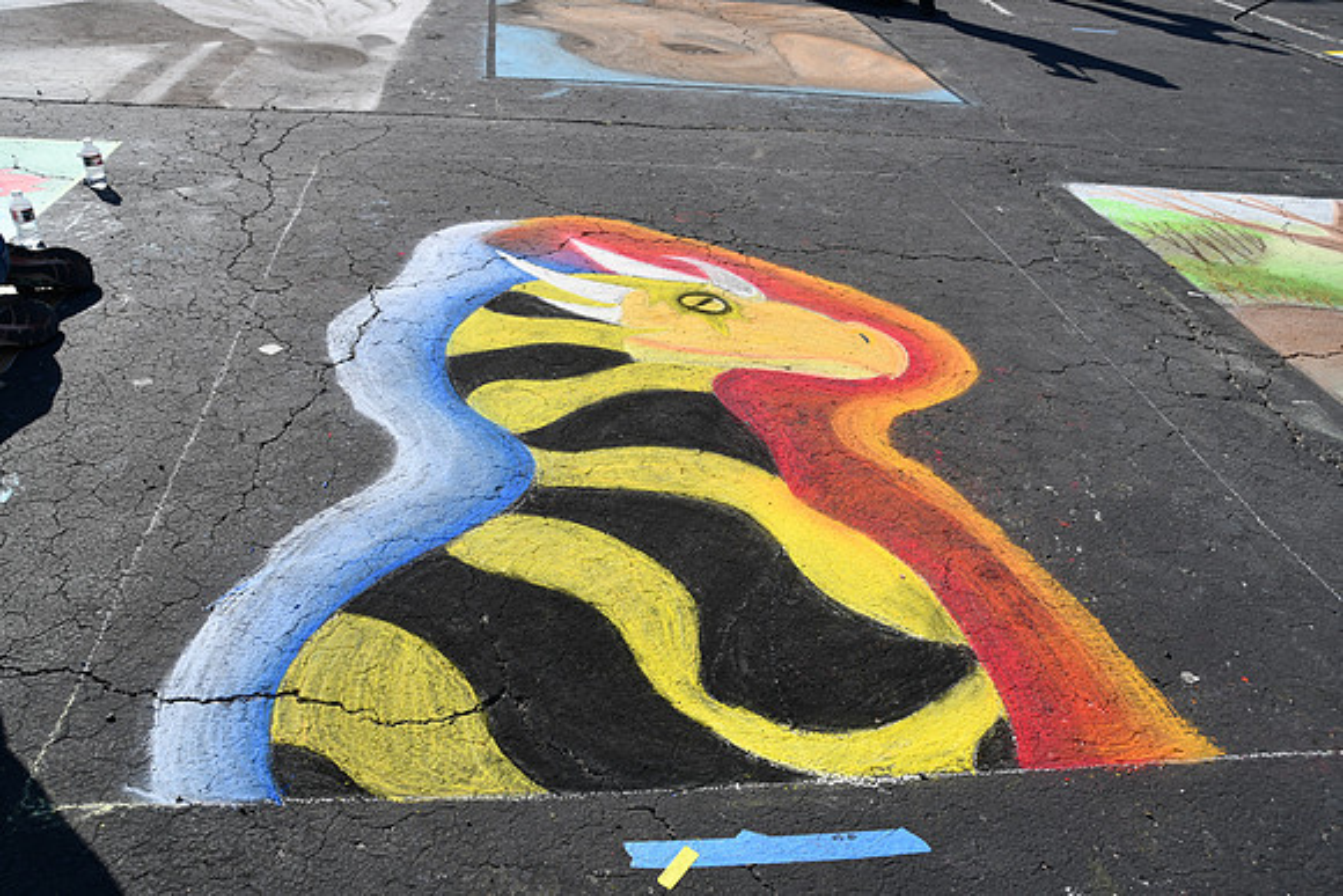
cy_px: 448
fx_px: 1007
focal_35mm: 27
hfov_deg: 67.4
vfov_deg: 48.0
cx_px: 672
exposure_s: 1/320
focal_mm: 18
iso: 100
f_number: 9
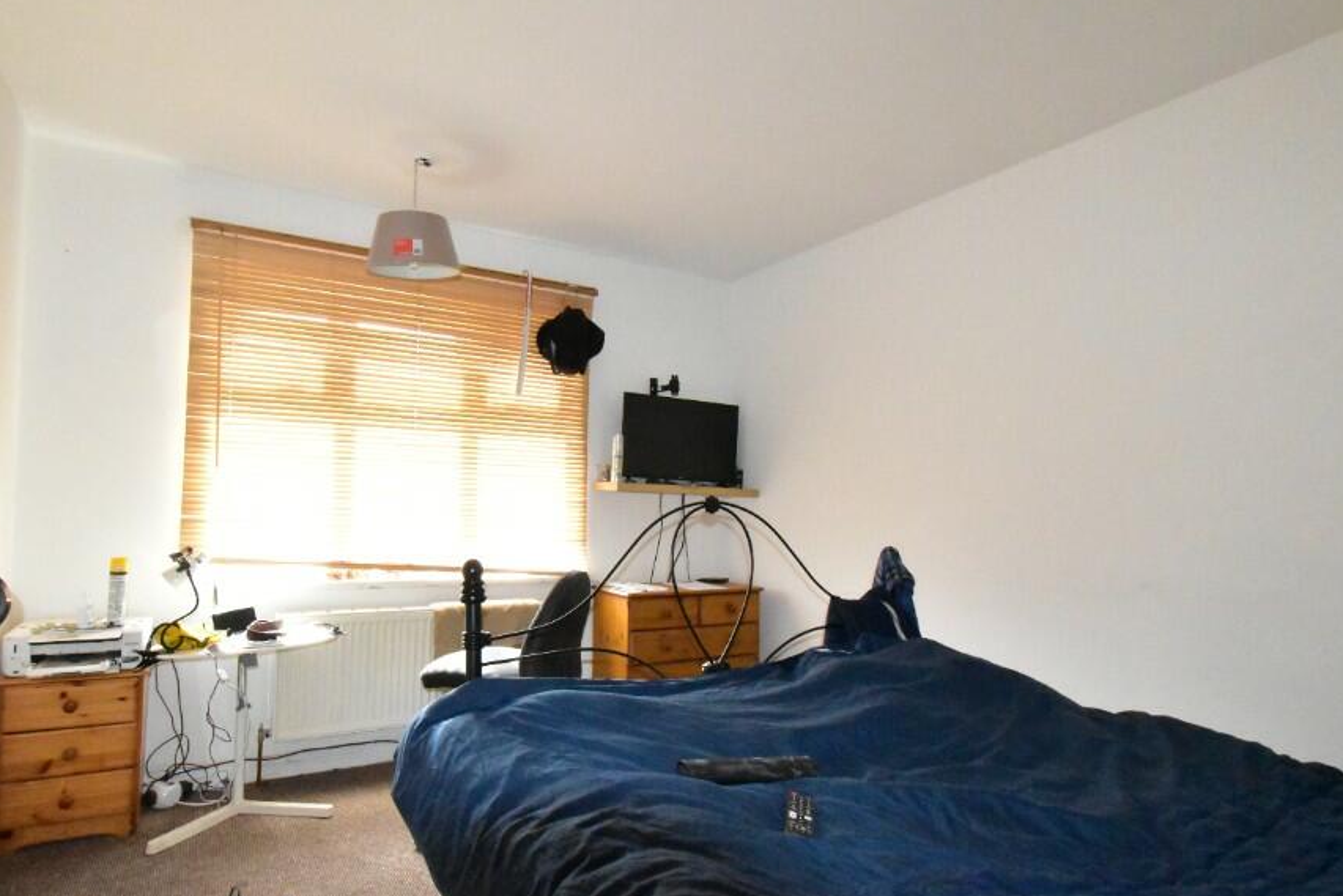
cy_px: 487
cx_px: 578
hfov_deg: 89.4
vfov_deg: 67.3
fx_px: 672
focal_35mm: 18
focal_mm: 10
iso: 12800
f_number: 14
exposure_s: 1/200
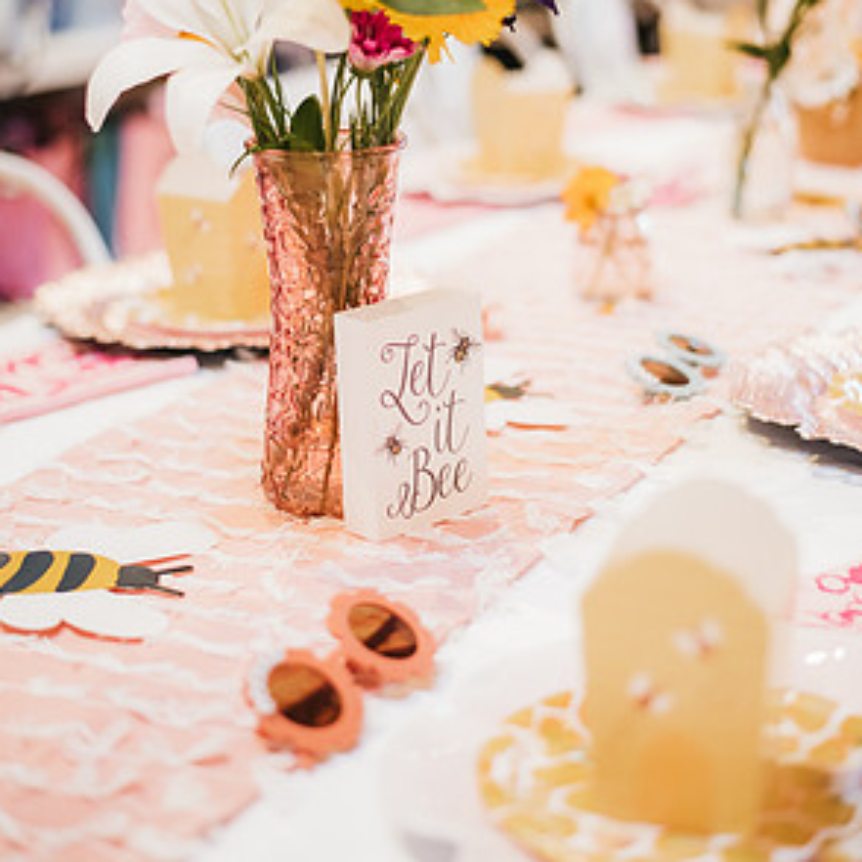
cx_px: 431
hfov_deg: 26.5
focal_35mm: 65
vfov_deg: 26.3
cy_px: 258
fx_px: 1831
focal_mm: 50
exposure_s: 1/200
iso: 2000
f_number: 2
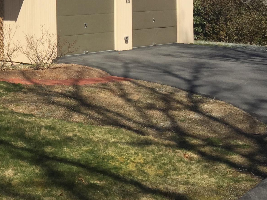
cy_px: -9
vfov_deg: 19.2
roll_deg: +0.5
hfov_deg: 23.9
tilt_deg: +0.4
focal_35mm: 74
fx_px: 571
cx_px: -57
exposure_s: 1/2326
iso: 32
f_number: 2.2
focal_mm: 4.15
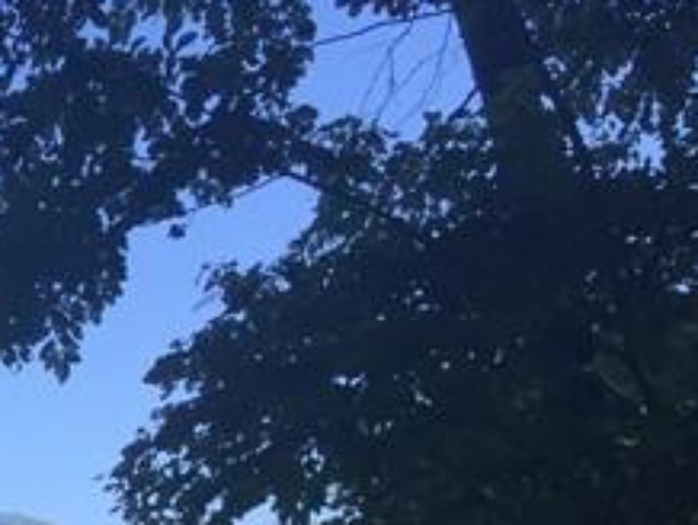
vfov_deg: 10.3
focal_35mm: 136
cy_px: 960
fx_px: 2745
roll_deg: +0.8
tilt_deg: -2.8
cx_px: -810
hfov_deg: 12.3
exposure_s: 1/989
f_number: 2.2
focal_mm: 4.15
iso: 32
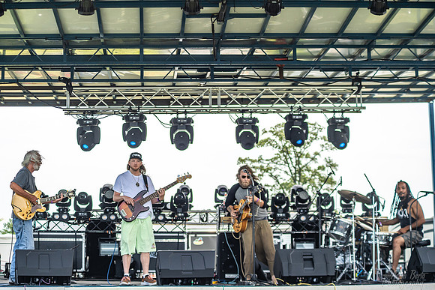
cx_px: 195
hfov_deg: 24.5
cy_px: 138
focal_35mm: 83
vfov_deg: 16.5
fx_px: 1001
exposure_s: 1/640
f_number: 5
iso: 400
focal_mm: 75
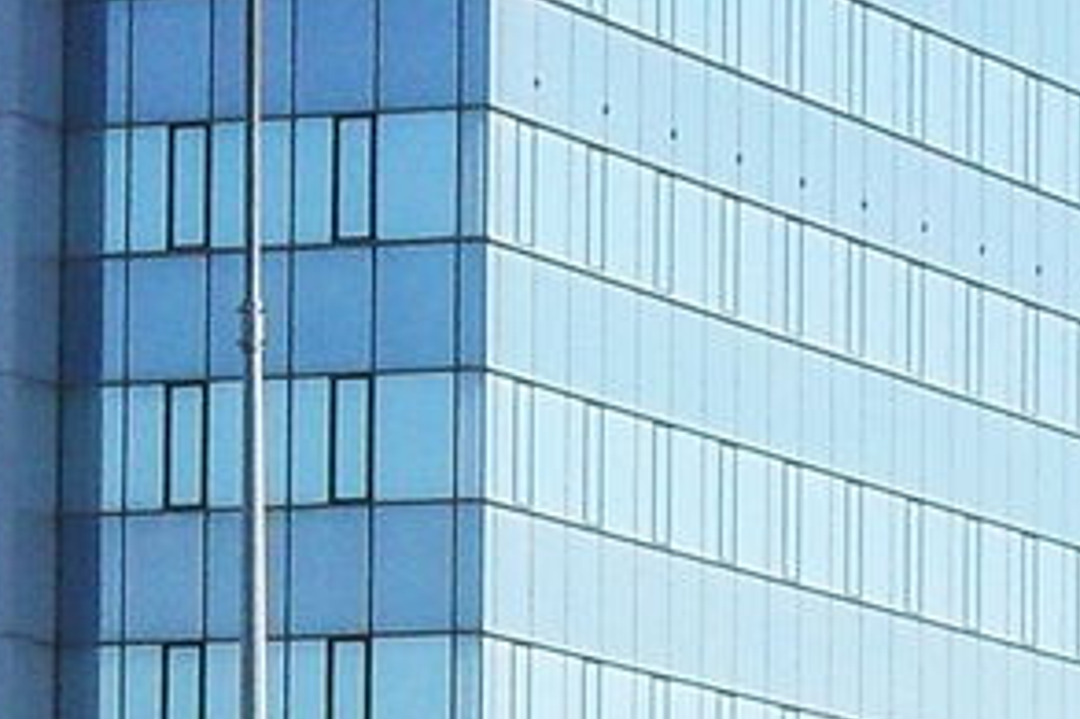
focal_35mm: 334
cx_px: 1006
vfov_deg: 4.1
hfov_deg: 6.2
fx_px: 10014
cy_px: 1324
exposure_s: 1/125
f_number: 10
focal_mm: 8.7
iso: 100
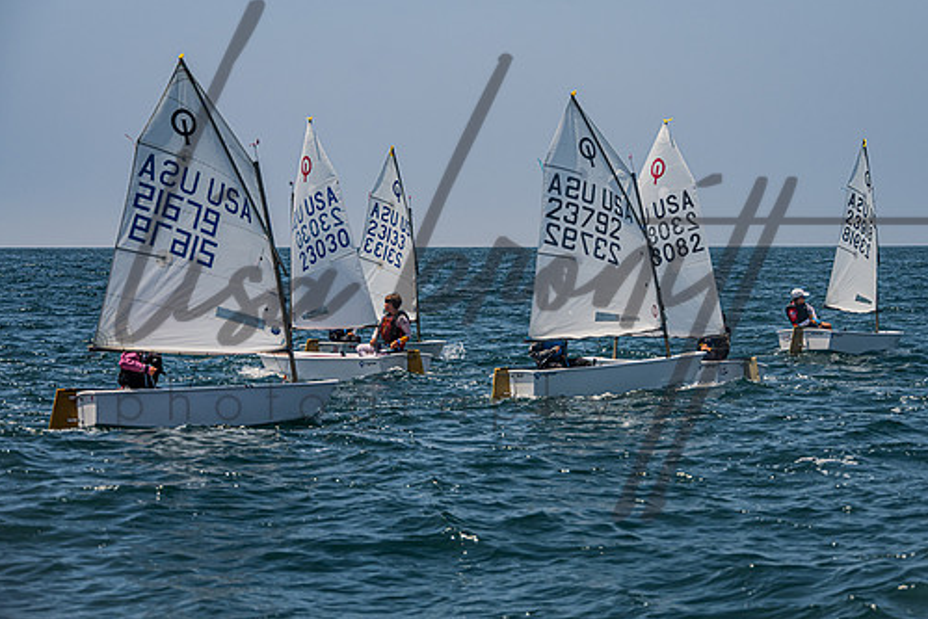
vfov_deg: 11.2
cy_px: 265
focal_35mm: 122
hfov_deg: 16.8
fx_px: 3146
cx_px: 530
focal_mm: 105
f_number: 6.3
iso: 250
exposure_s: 1/2500
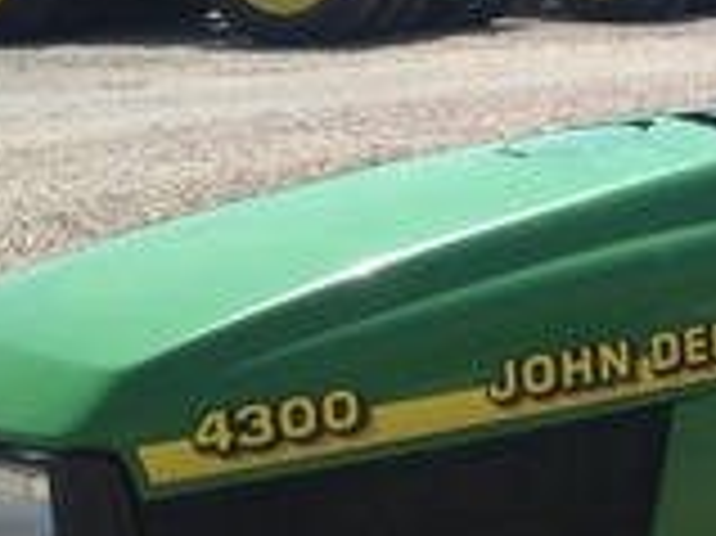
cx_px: 901
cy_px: 414
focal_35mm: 120
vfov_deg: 12.3
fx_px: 2480
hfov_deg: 15.7
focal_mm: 4.28
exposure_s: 1/1151
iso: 64
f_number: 2.4
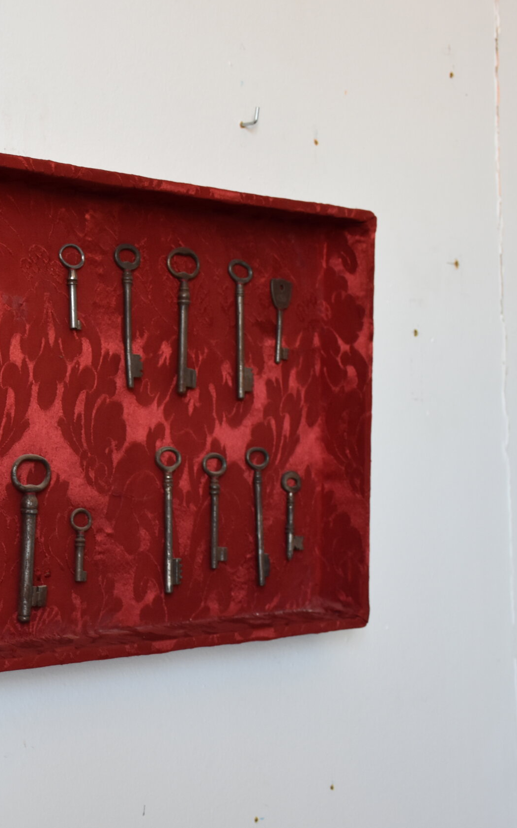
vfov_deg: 32.6
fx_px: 1415
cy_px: 409
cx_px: -27
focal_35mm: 63
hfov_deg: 19.9
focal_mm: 27
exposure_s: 1/80
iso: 800
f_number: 4.5
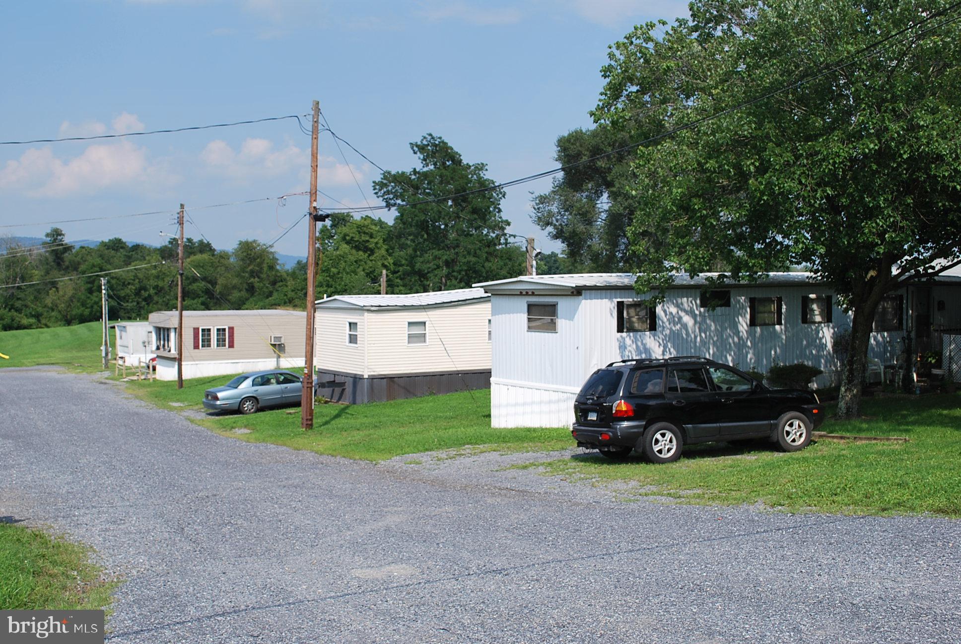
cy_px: 322
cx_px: 480
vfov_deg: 34.3
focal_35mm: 39
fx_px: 1042
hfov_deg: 49.5
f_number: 8
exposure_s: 1/250
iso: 100
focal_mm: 26
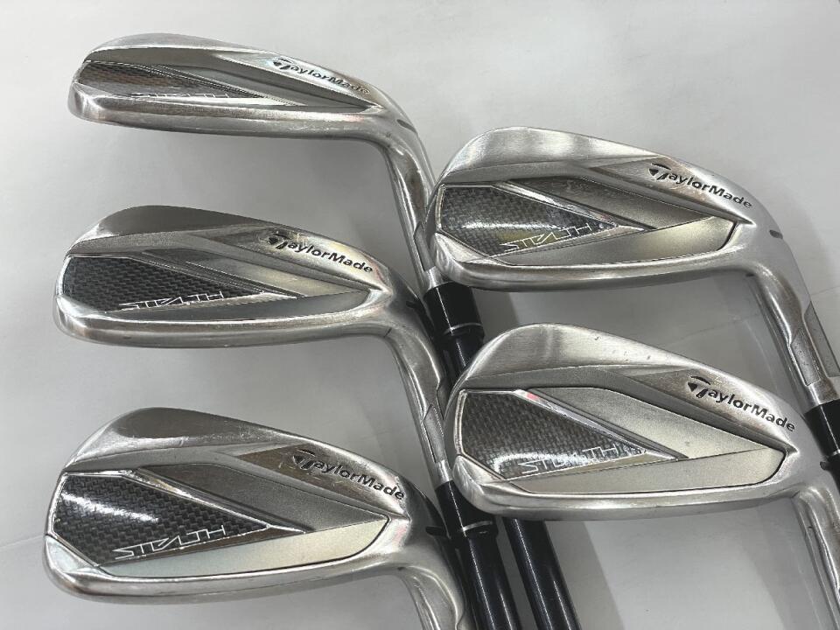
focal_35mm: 52
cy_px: 315
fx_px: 1262
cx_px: 420
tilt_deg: -66.0
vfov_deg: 28.0
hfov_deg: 36.8
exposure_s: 1/120
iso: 160
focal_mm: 6
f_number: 2
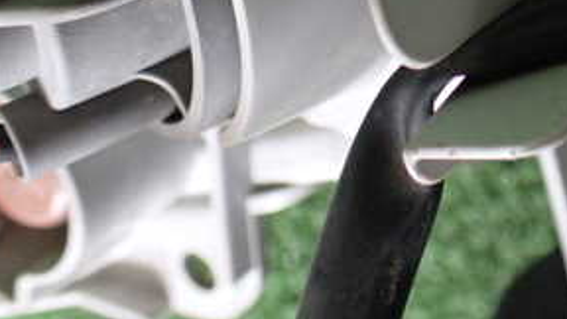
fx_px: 1022
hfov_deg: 29.4
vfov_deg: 16.6
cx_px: 539
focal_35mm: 68
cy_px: -118
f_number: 2.3
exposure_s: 1/125
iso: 500
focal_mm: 5.4
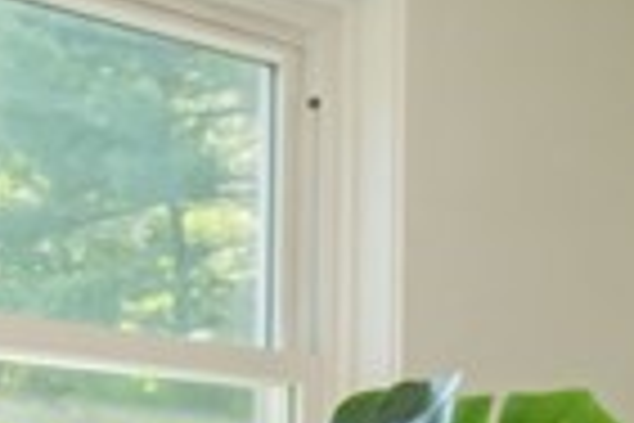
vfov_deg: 12.5
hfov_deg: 15.8
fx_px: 1919
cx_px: -526
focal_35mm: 109
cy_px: 344
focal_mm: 10
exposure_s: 1/30
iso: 400
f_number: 22
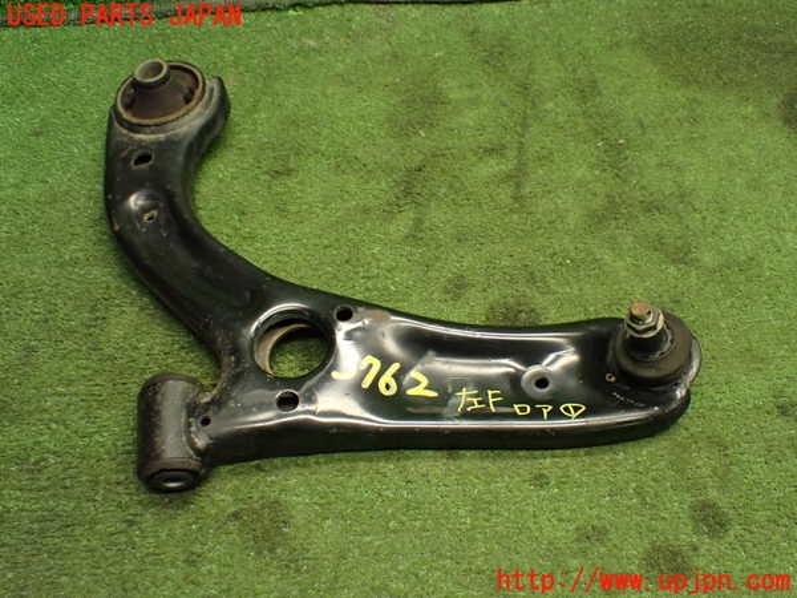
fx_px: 829
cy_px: 299
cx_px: 398
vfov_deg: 39.7
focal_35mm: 36
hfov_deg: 51.4
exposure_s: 1/100
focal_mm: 6.37
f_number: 2.5
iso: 800
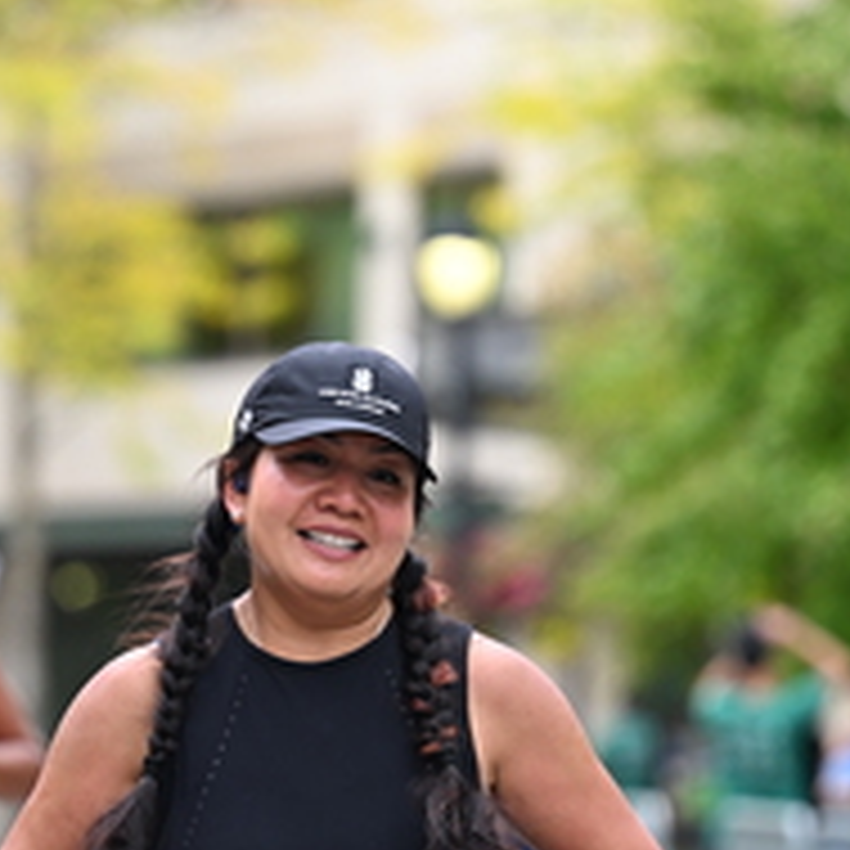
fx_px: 8612
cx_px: 295
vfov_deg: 5.6
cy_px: 513
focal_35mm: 310
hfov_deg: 5.6
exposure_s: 1/1600
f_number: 2.8
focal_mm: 125
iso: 640
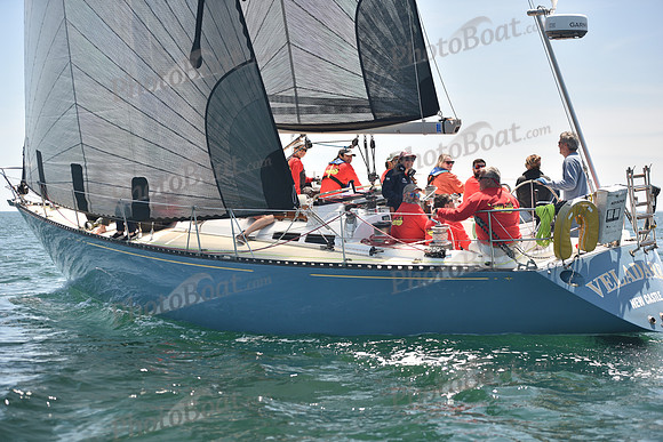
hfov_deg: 28.8
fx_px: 1289
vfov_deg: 19.5
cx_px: 332
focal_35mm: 70
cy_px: 221
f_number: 2.8
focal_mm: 70
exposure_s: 1/800
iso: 250
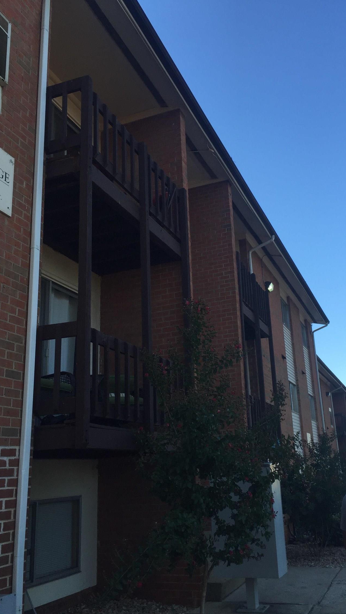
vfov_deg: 61.0
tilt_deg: +17.8
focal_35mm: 32
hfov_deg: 36.6
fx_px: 522
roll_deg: +3.4
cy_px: 306
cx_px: 200
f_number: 2.2
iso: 32
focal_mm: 4.15
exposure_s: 1/599
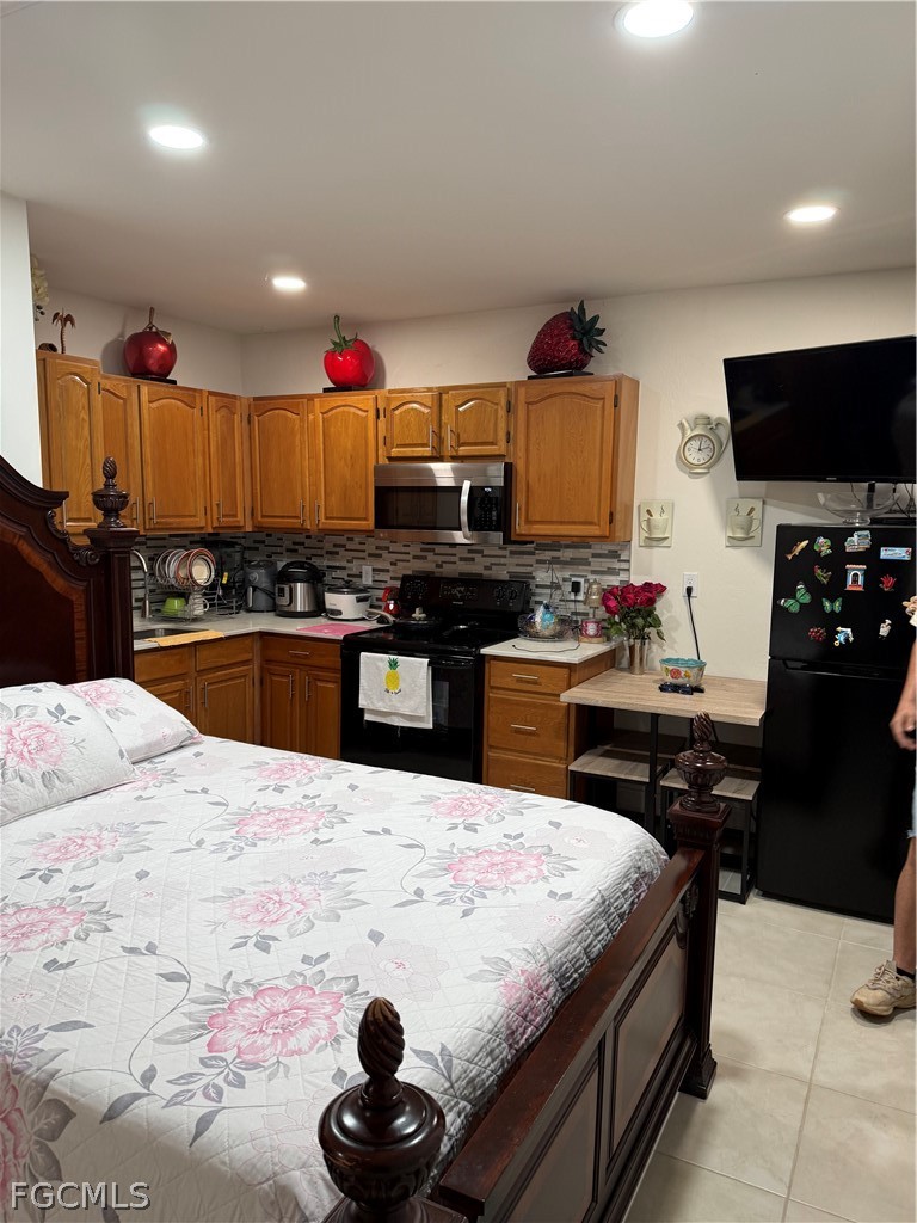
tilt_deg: -6.4
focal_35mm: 24
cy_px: 612
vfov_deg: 71.6
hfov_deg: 56.8
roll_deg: -0.8
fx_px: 848
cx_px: 458
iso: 100
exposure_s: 1/60
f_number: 1.78
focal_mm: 6.76
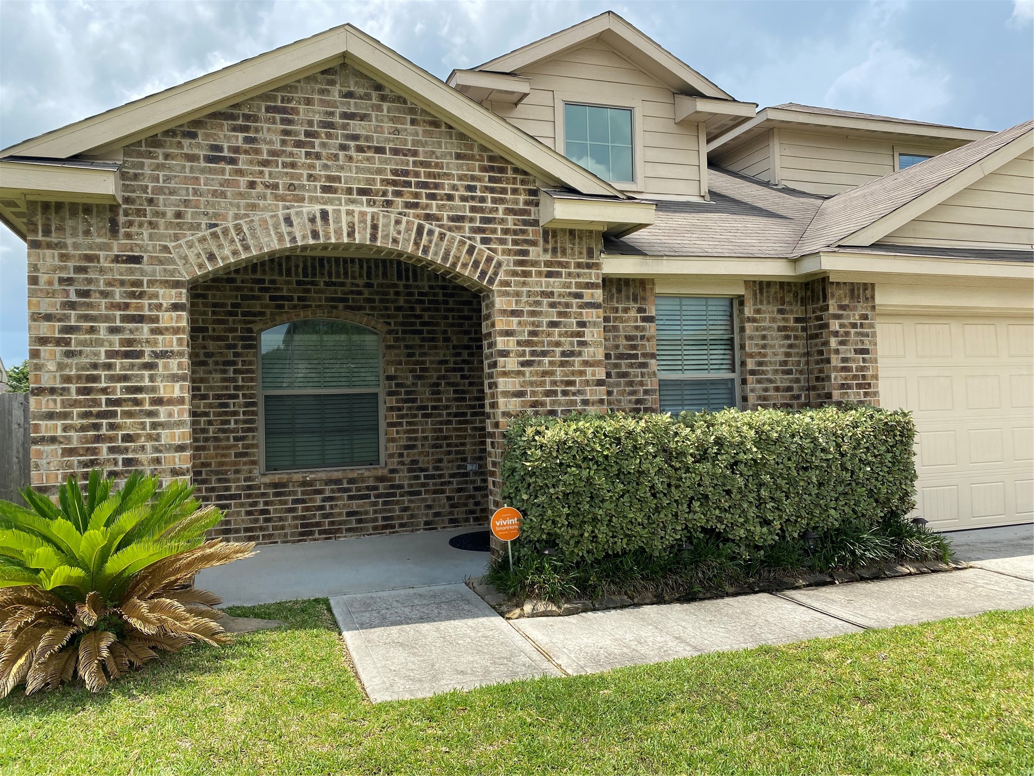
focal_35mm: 26
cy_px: 388
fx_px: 777
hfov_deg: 67.3
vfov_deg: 53.1
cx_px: 517
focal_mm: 4.25
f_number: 1.8
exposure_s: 1/2141
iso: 32
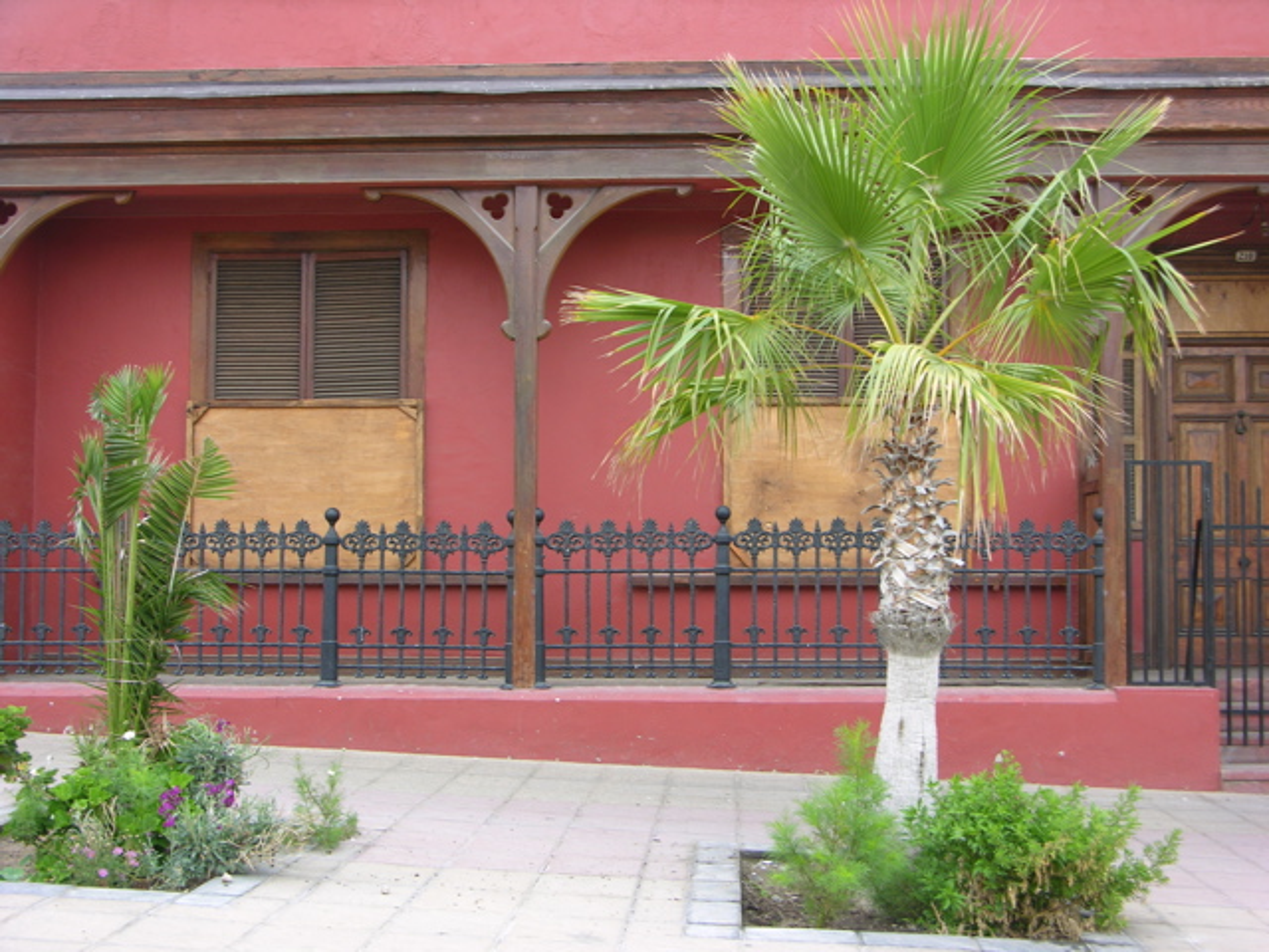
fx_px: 1686
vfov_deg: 31.5
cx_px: 634
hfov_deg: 41.2
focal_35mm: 46
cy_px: 476
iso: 50
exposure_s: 1/48.3
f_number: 3.3
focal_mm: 11.6
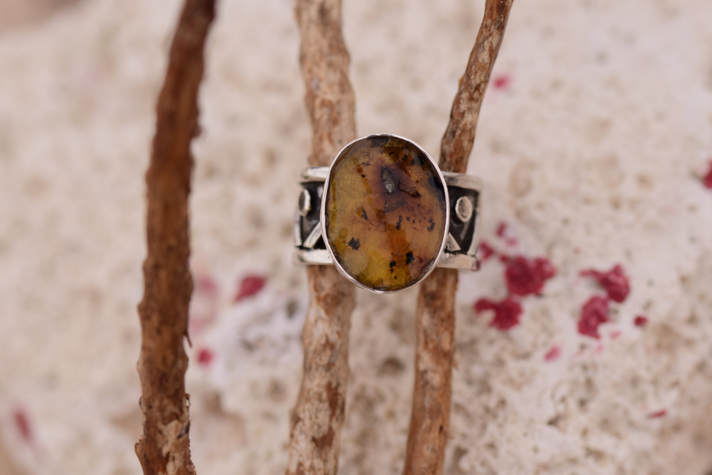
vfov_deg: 8.7
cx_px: 356
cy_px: 238
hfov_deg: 13.0
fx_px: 3116
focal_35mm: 158
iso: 200
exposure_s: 1/400
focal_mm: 105
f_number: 6.3
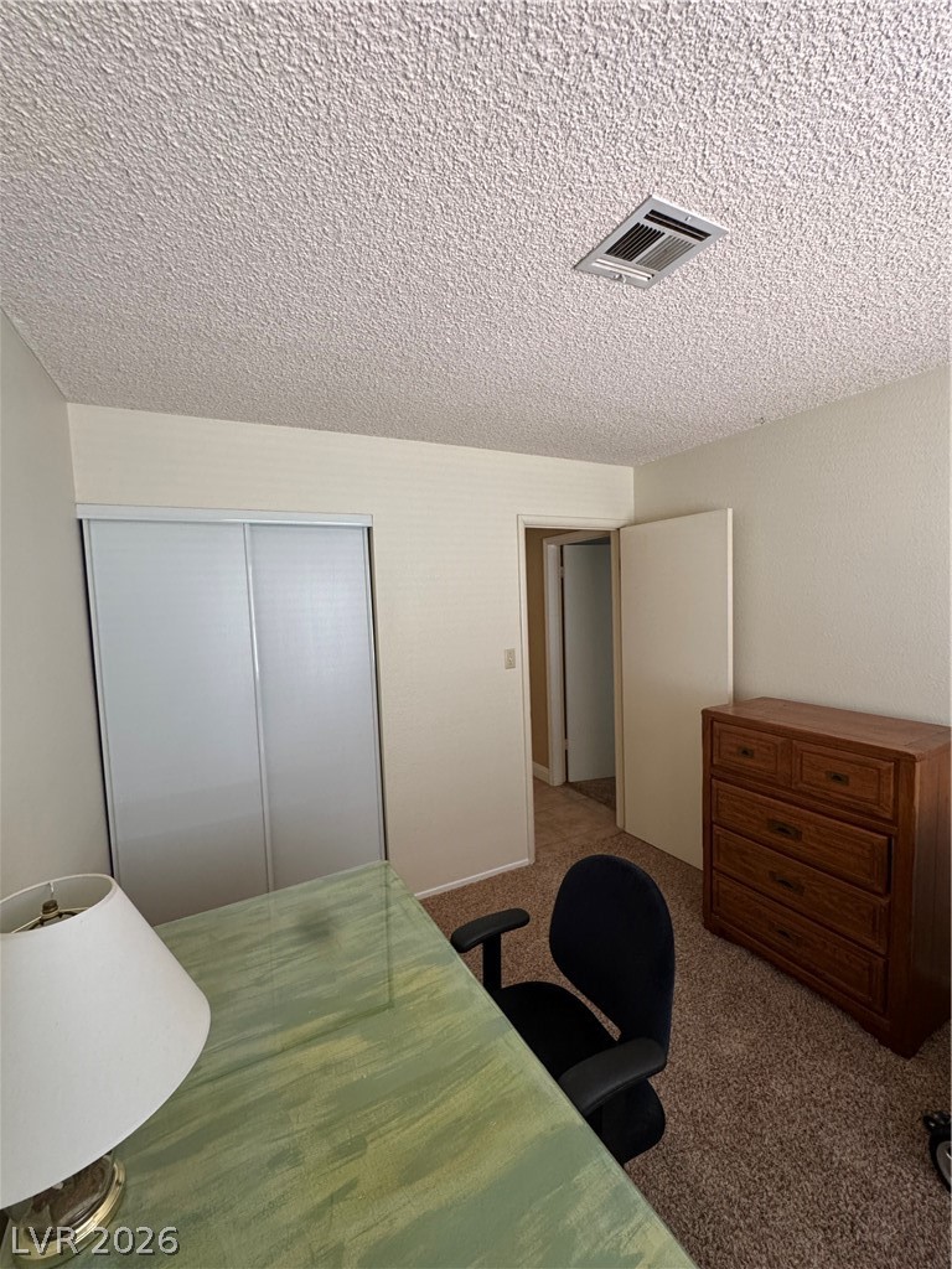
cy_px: 634
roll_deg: +1.9
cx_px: 476
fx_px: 513
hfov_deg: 85.7
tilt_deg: -3.7
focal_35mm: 14
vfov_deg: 102.1
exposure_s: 1/99
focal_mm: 2.22
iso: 320
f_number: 2.2
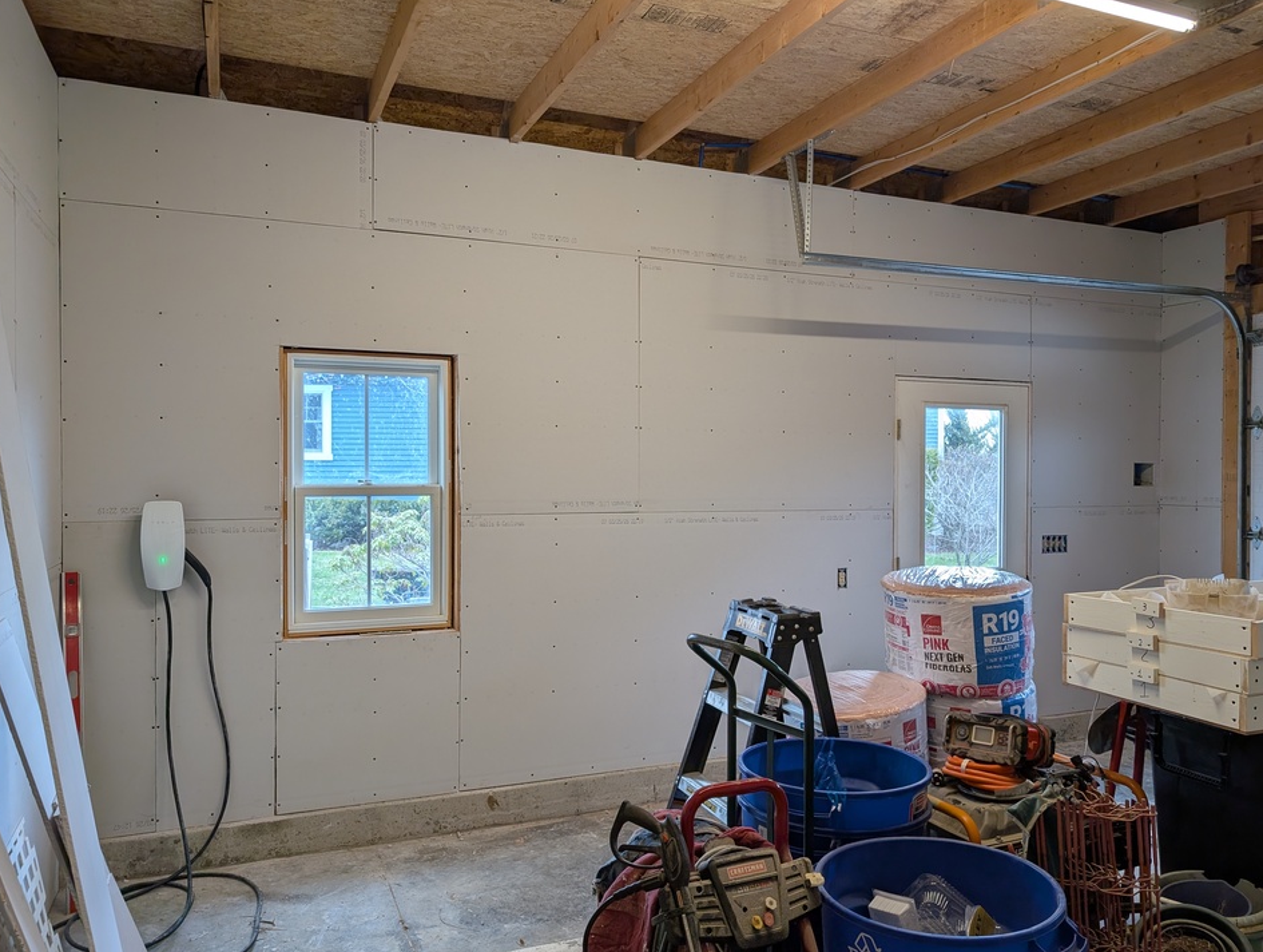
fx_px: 950
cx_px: 664
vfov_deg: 53.2
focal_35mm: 26
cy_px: 483
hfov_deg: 67.2
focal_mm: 6.9
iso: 27
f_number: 1.68
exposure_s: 1/23.8
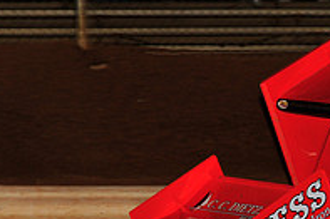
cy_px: 137
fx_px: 3902
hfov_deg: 4.8
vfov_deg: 3.2
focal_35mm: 426
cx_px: 449
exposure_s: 1/250
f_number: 7.1
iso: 640
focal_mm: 145
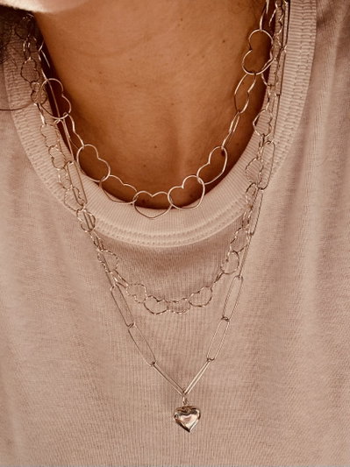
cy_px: 234
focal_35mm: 30
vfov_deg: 60.0
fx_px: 405
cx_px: 175
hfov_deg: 46.7
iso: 80
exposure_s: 1/103
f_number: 1.9
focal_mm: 2.69
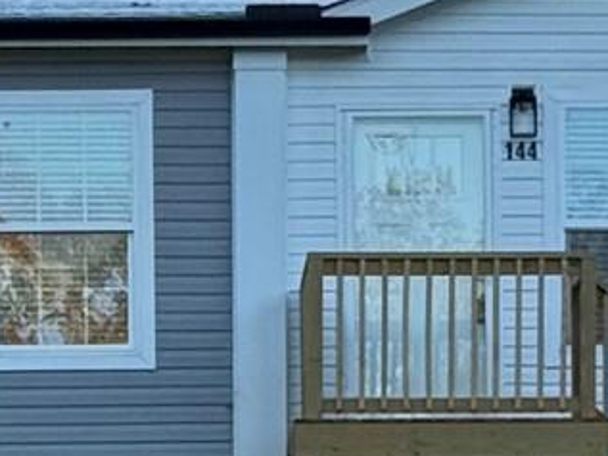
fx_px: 5447
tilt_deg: +2.8
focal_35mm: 310
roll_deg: +0.1
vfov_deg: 4.8
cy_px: 529
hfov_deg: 6.4
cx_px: 196
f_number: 1.78
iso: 80
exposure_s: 1/1484
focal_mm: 6.76
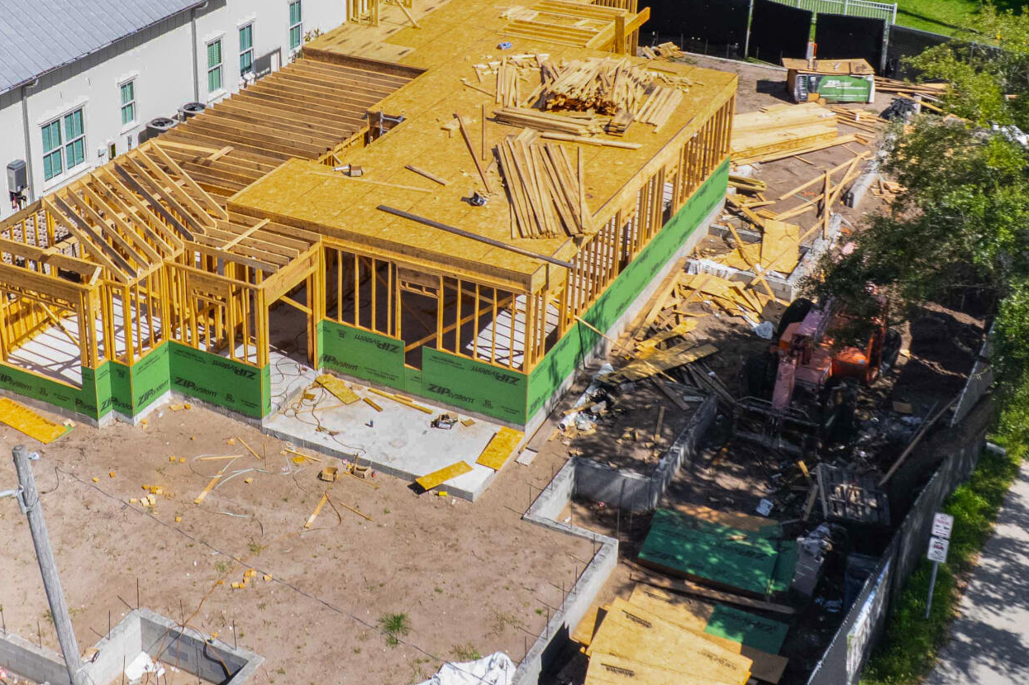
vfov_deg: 25.1
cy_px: 155
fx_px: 1514
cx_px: 323
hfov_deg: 37.0
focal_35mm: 53
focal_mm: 8.38
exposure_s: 1/640
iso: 120
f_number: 2.8
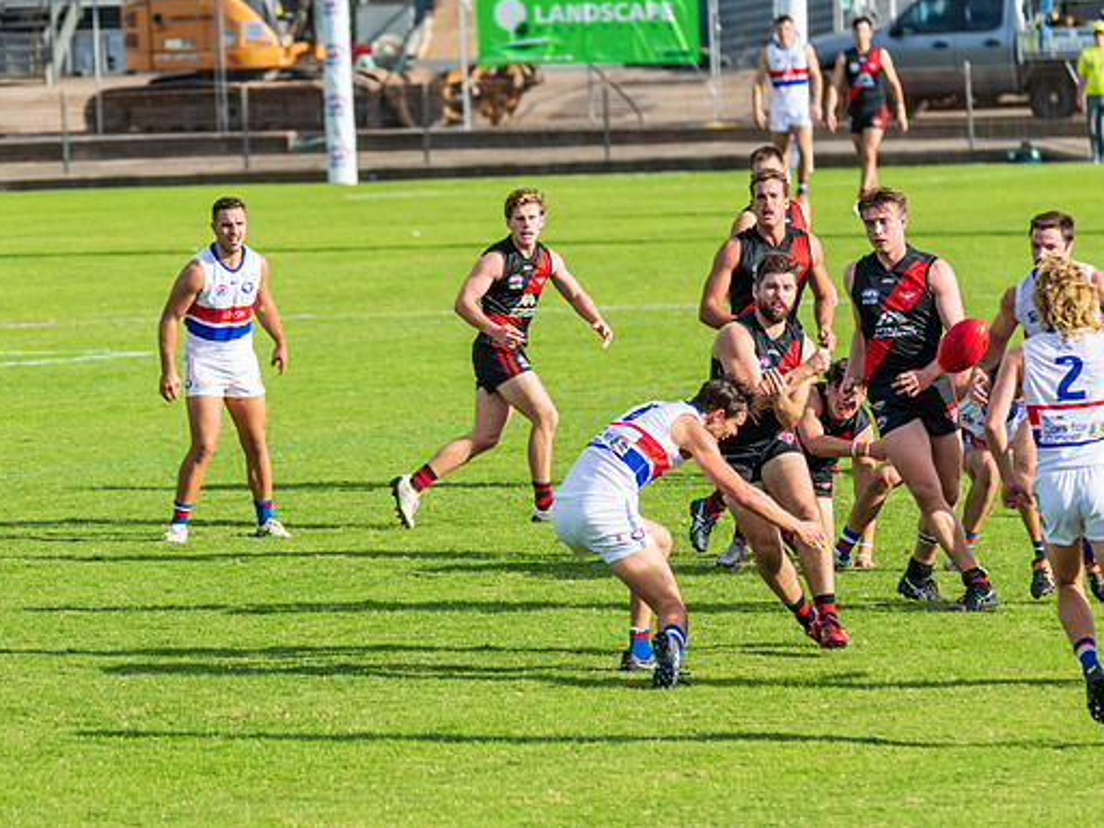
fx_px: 11928
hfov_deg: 5.3
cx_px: 535
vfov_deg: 4.0
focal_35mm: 374
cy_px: 440
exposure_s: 1/4000
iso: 1000
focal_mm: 280
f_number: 5.6
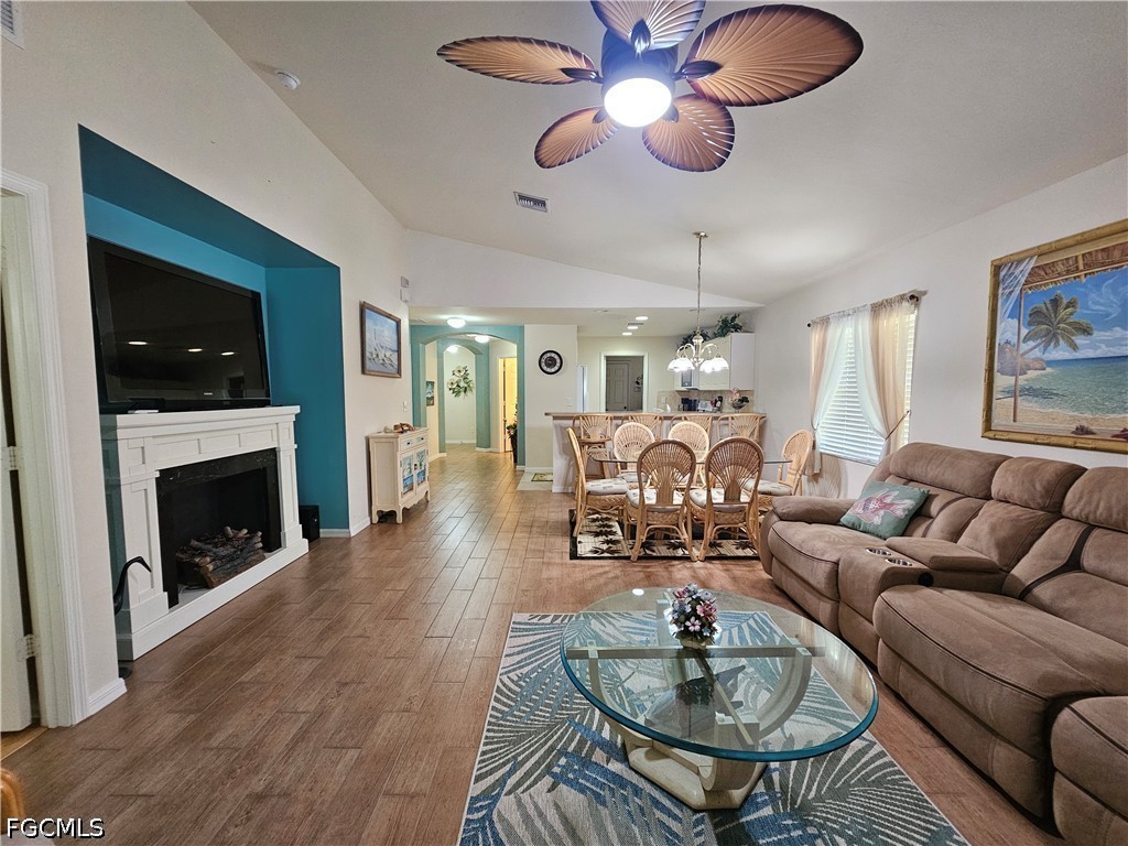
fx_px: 424
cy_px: 423
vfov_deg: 89.9
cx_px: 564
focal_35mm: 13
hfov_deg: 106.2
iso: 320
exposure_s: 1/30
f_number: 2.2
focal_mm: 2.2
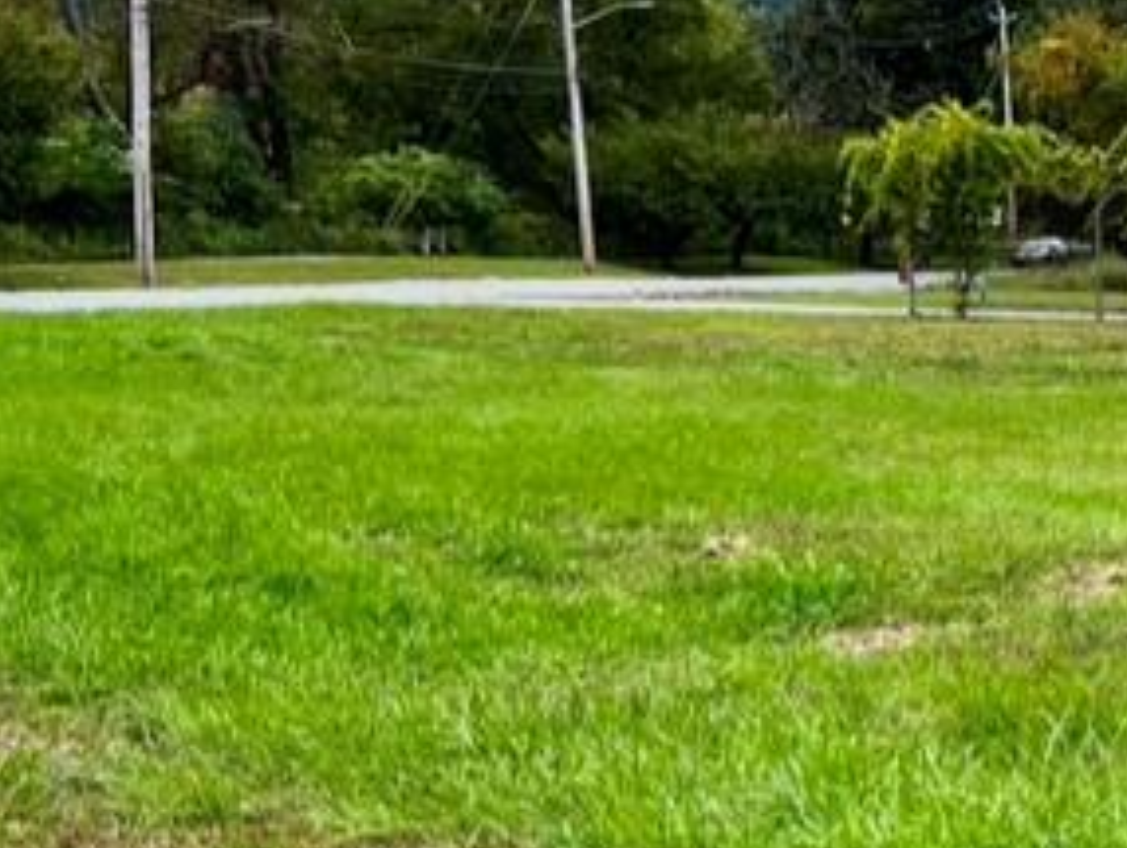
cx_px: 1970
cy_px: 814
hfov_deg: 17.5
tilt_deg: -10.4
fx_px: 3030
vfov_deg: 15.7
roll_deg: -0.7
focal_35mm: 93
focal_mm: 5.7
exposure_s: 1/846
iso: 50
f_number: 1.5
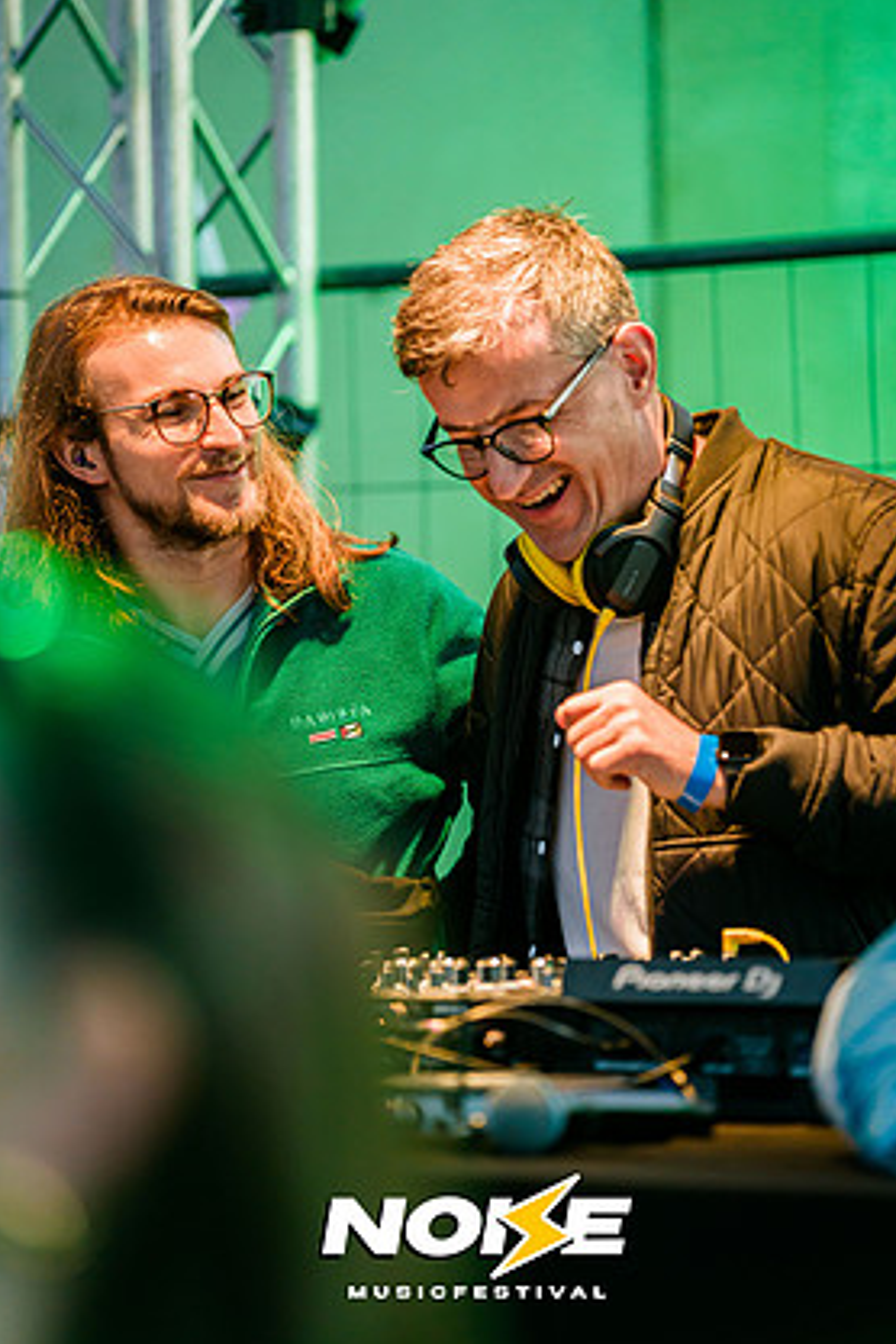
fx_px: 6048
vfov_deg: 12.7
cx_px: 477
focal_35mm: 162
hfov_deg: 8.5
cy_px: 638
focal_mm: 150
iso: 2000
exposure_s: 1/160
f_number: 2.8
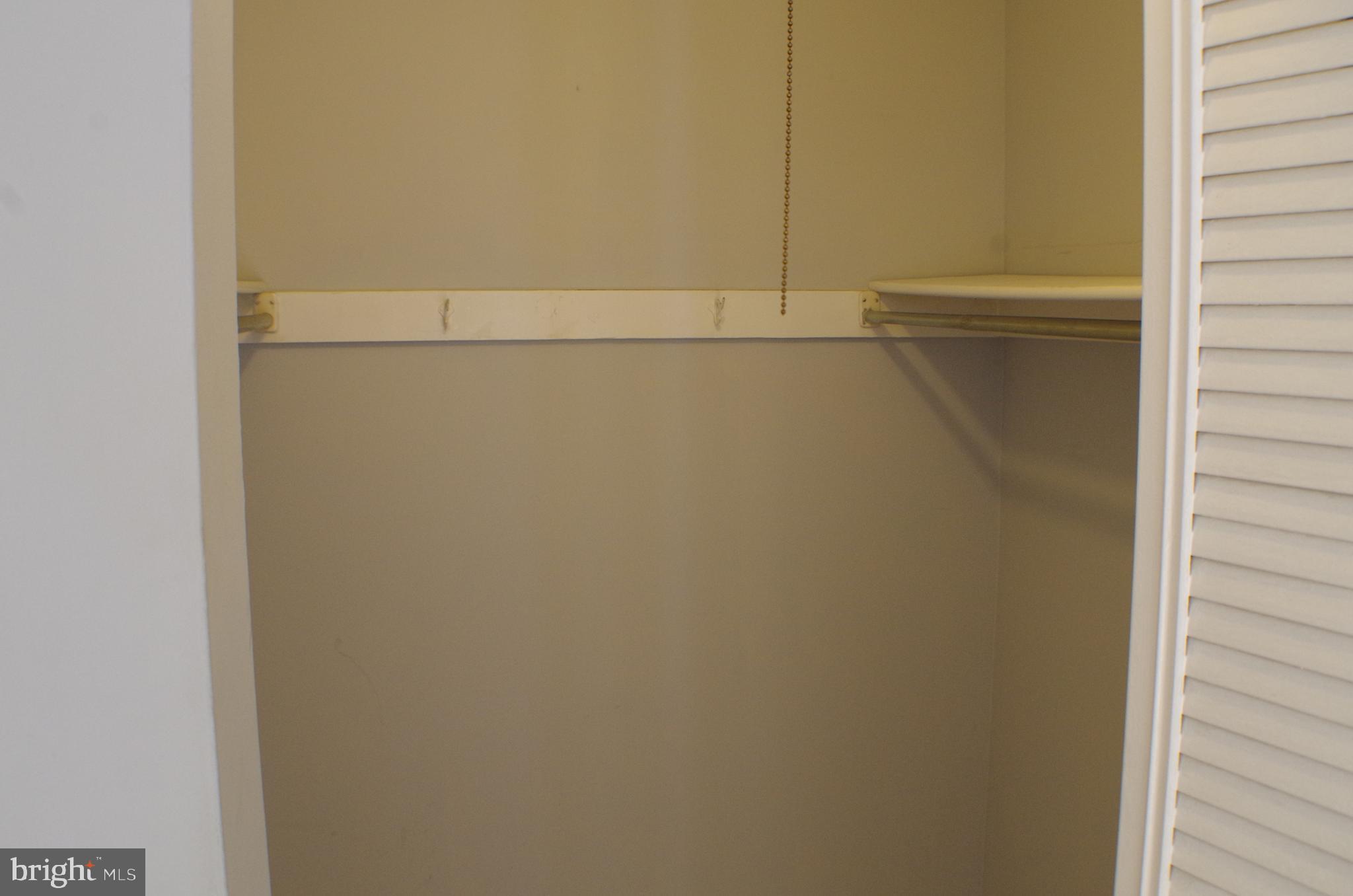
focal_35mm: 39
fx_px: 1463
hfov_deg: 49.6
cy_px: 448
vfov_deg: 34.1
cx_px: 676
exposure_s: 1/50
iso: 800
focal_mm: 26.25
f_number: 5.6
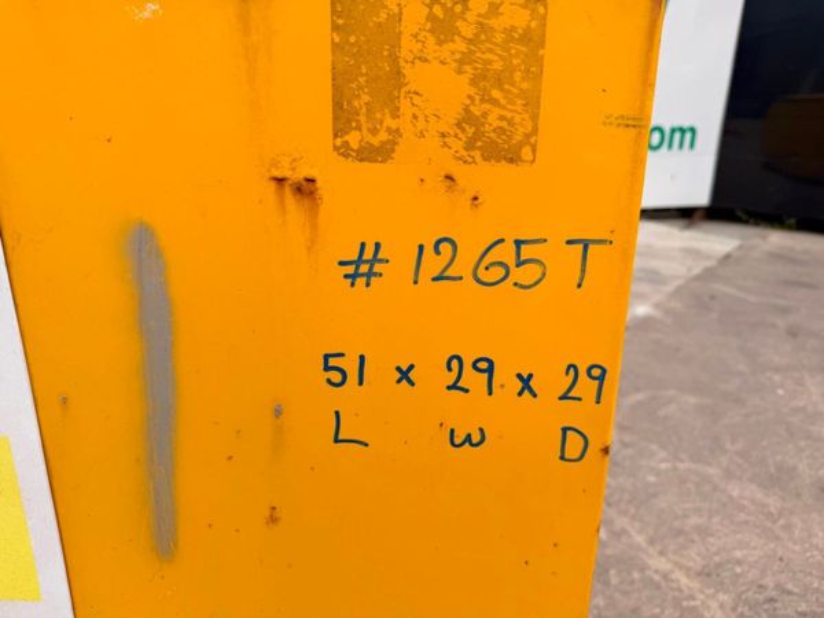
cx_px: 412
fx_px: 571
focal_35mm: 24
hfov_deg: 71.6
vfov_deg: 56.8
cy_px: 309
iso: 80
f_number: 1.78
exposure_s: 1/1855
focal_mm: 6.76
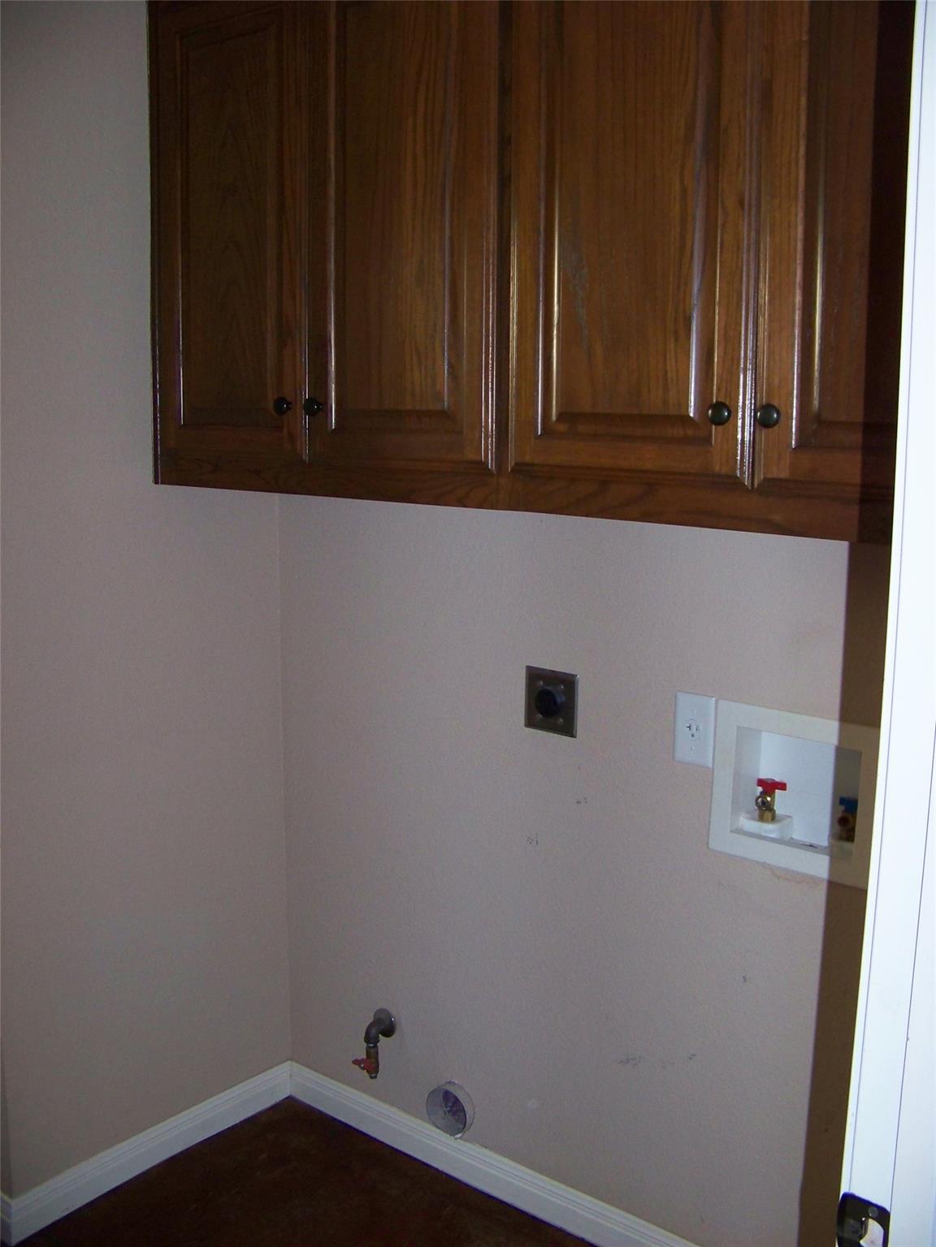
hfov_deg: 39.7
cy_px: 624
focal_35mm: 36
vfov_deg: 51.4
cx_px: 468
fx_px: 1298
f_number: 2.8
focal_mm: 5.85
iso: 200
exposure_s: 1/30
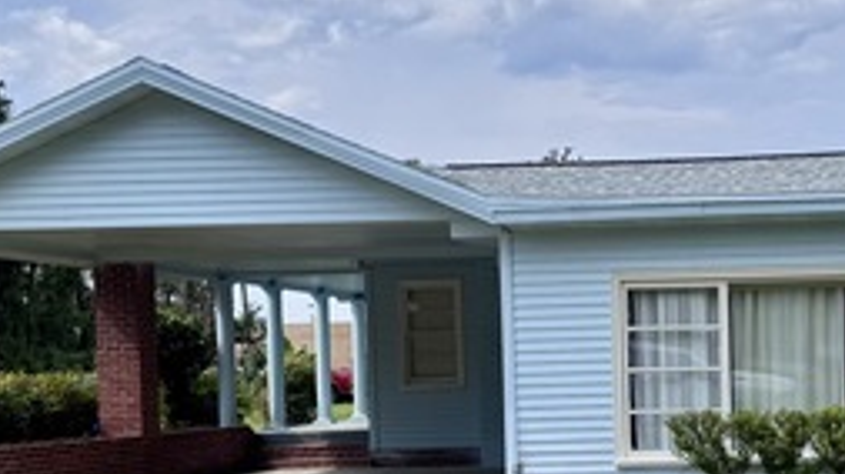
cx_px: 670
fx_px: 1545
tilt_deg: -2.0
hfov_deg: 29.9
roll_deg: +0.9
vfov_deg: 17.3
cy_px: 401
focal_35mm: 69
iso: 80
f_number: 1.78
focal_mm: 6.76
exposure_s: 1/5814
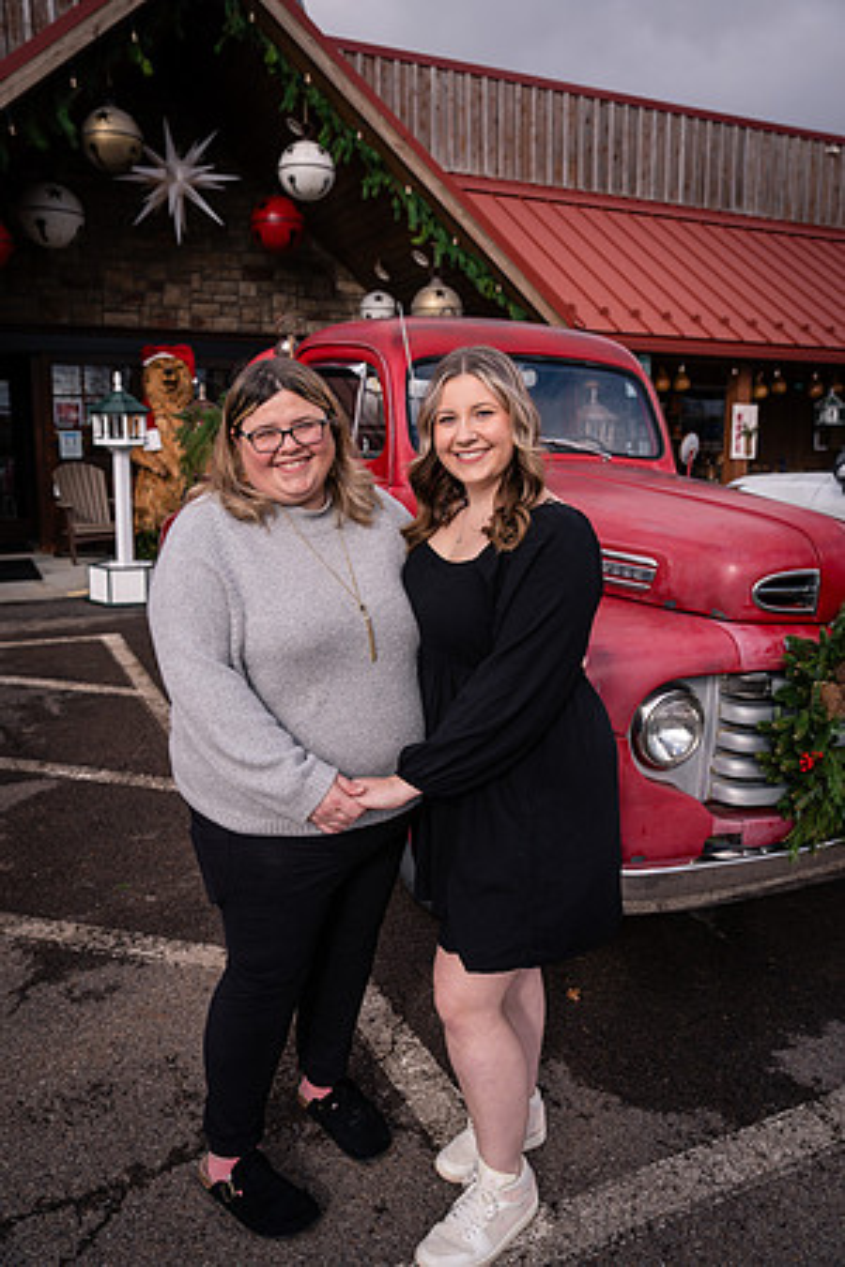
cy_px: 634
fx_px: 986
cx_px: 422
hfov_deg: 46.4
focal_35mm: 28
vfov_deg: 65.5
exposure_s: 1/1600
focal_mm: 28
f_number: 4
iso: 320
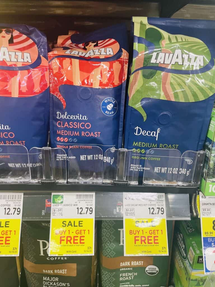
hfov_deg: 53.1
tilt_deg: -20.6
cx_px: 108
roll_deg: -0.9
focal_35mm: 26
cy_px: 144
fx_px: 215
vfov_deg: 67.3
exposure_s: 1/60
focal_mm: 4.2
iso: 125
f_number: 1.6
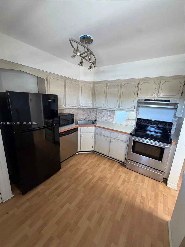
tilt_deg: -14.8
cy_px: 124
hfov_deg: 85.7
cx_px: 92
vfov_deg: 102.1
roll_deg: -3.2
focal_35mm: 14
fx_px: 100
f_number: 2.2
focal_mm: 2.22
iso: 400
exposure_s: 1/60
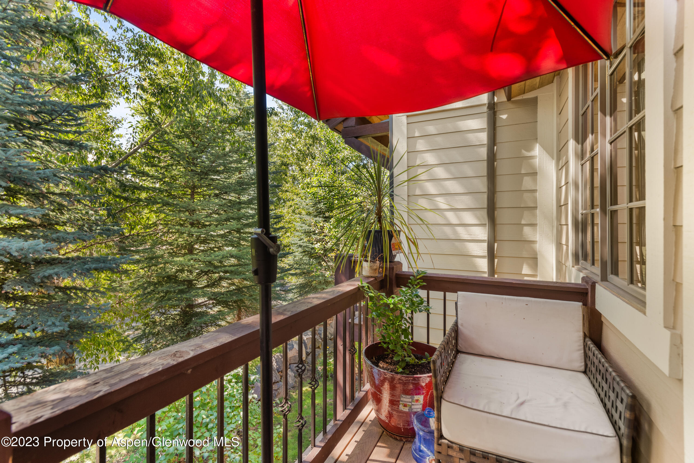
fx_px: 328
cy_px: 232
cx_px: 347
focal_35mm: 17
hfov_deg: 93.3
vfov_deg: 70.5
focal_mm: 17
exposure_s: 1/8
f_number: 7.1
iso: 400
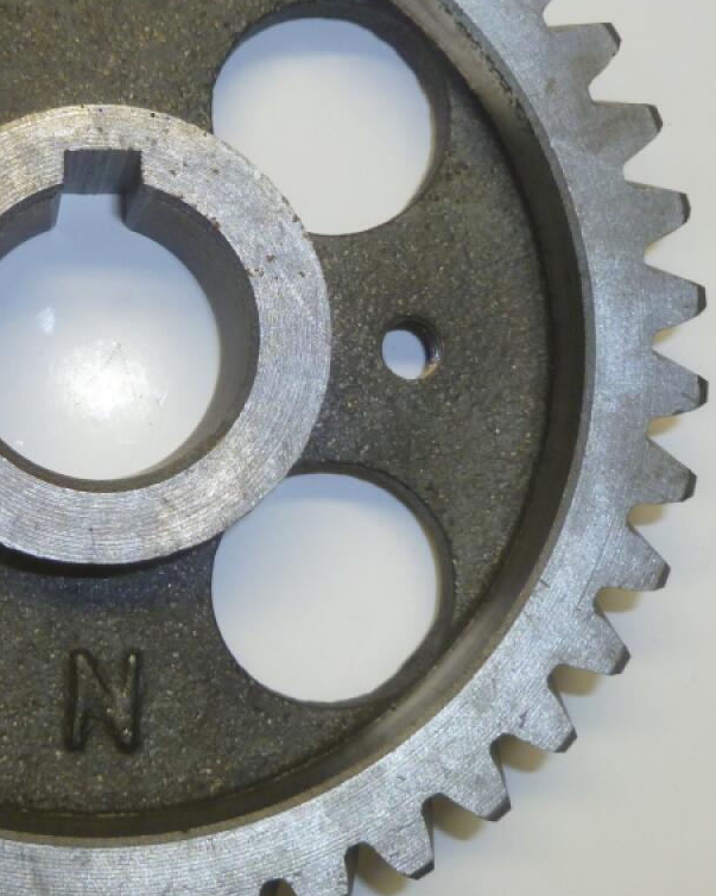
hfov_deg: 25.6
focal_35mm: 58
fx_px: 1537
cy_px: 365
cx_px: 112
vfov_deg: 32.4
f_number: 3.3
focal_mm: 5
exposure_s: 1/30
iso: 125
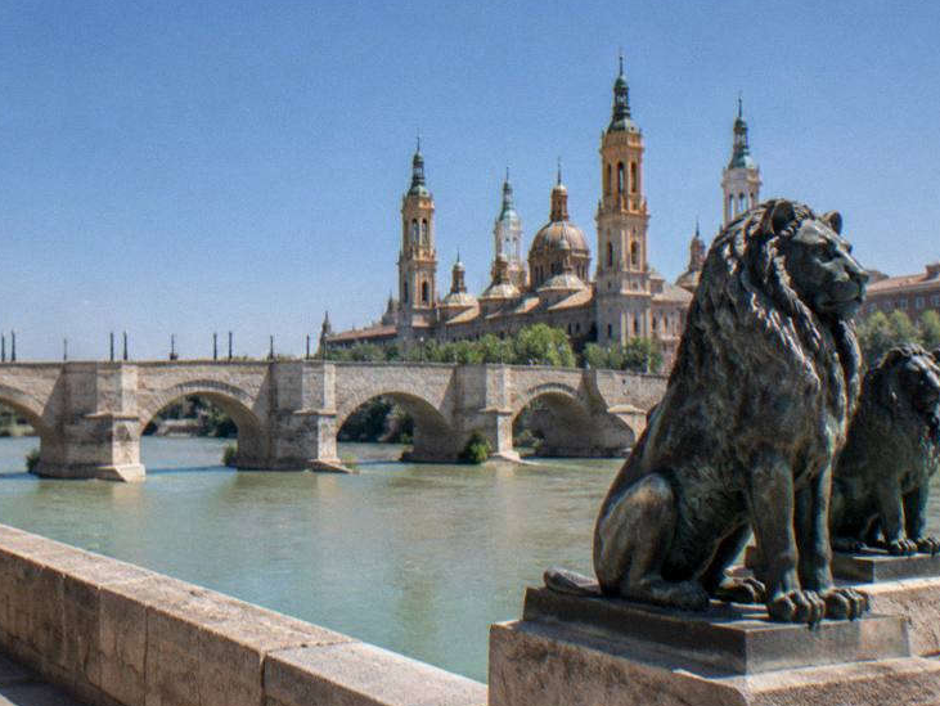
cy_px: 391
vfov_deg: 31.5
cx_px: 347
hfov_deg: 40.9
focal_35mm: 46
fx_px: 1250
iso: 500
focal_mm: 35
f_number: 9
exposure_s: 1/400
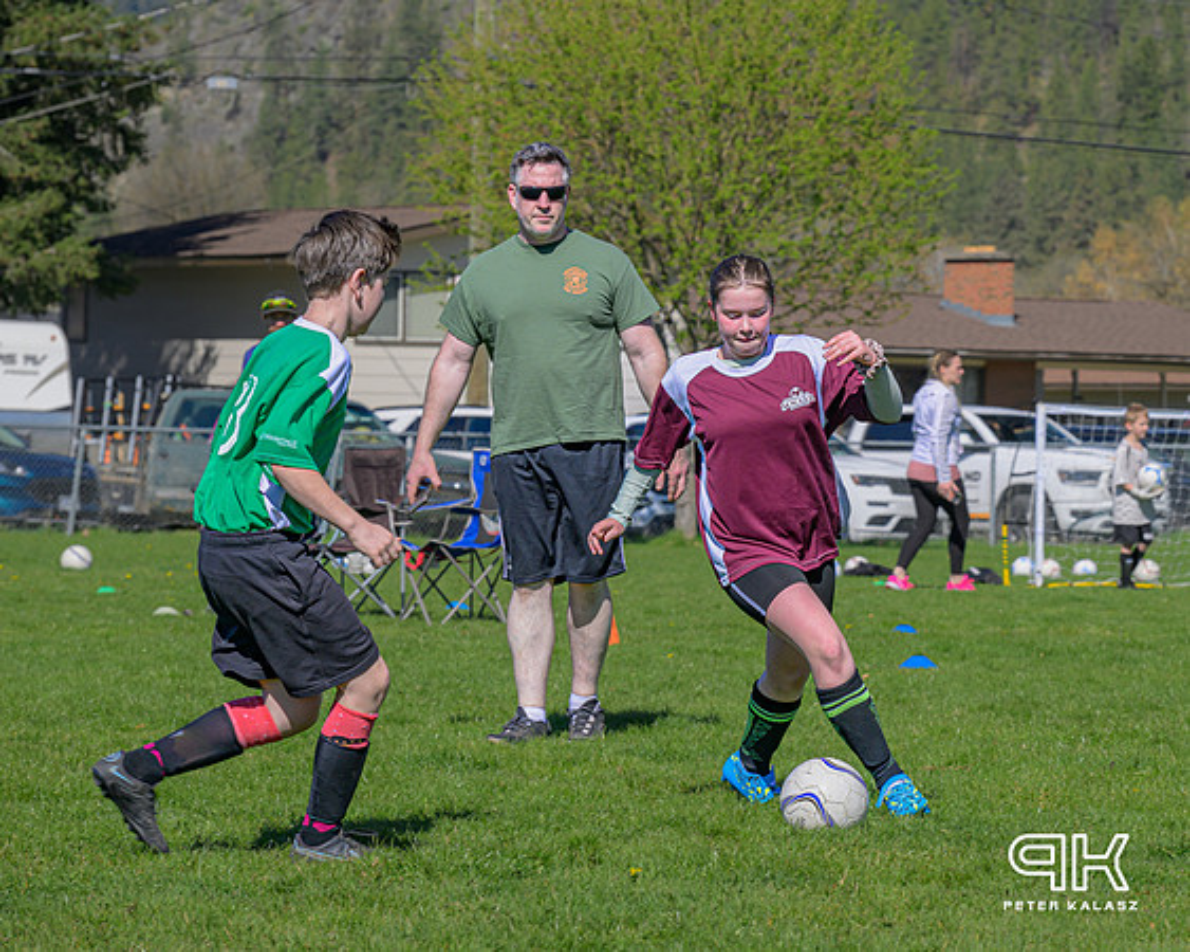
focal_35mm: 179
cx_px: 787
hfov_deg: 10.8
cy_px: 322
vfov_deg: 8.6
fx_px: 6297
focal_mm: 120
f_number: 7.1
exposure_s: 1/500
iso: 160
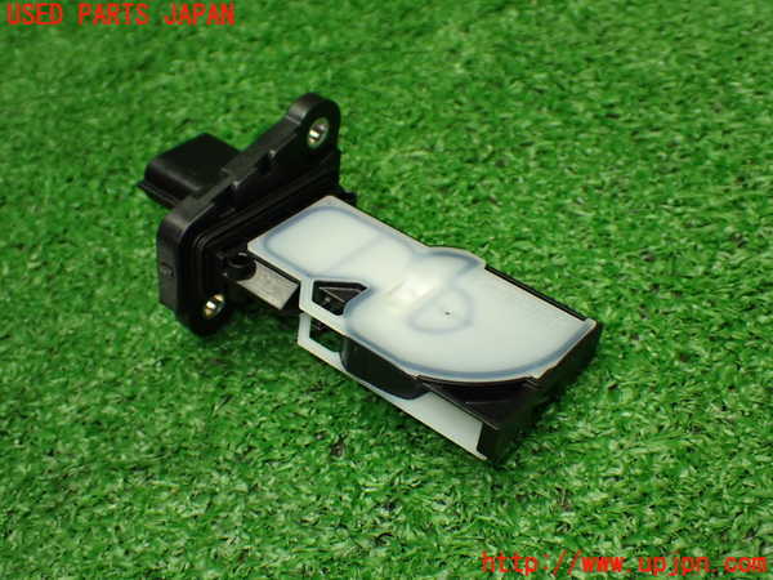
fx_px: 983
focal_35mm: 44
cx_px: 386
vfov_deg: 32.9
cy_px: 290
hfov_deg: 42.9
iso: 800
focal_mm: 7.84
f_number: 2.9
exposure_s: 1/160
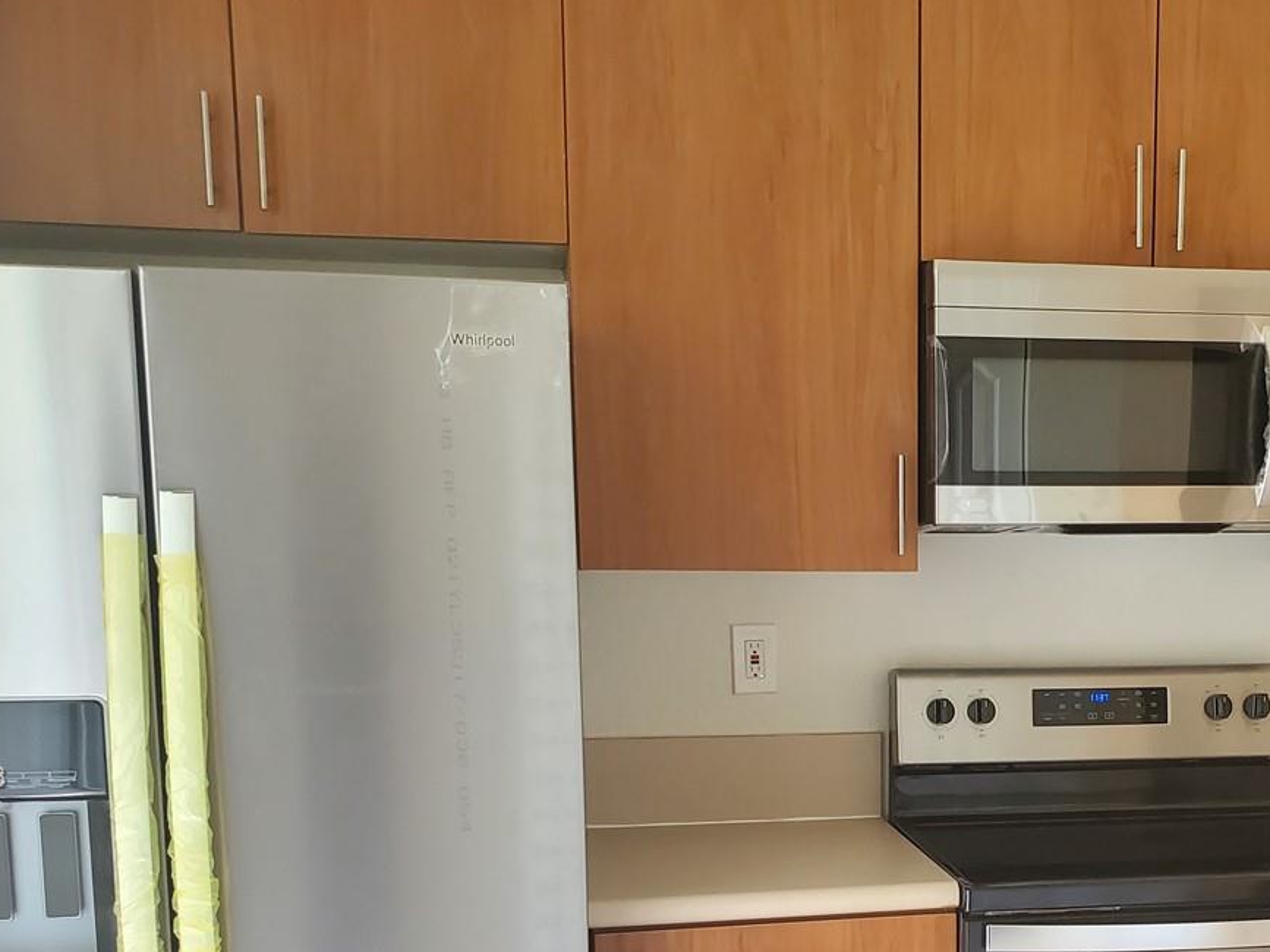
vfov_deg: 29.5
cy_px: 779
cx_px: 946
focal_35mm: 48
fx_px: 1761
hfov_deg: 38.7
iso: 200
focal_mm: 4.3
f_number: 2.4
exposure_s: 1/39
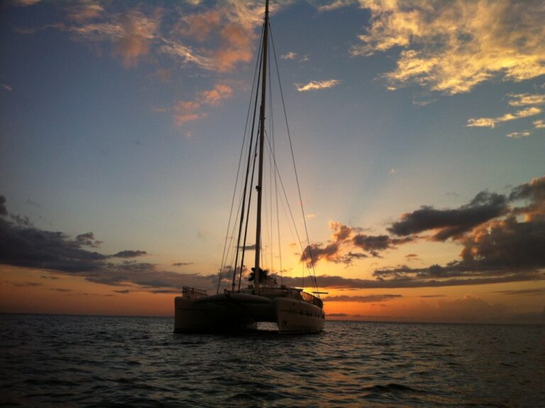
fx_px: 550
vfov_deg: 40.6
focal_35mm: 35
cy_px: 204
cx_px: 272
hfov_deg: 52.7
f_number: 2.8
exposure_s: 1/670
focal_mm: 3.85
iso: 80
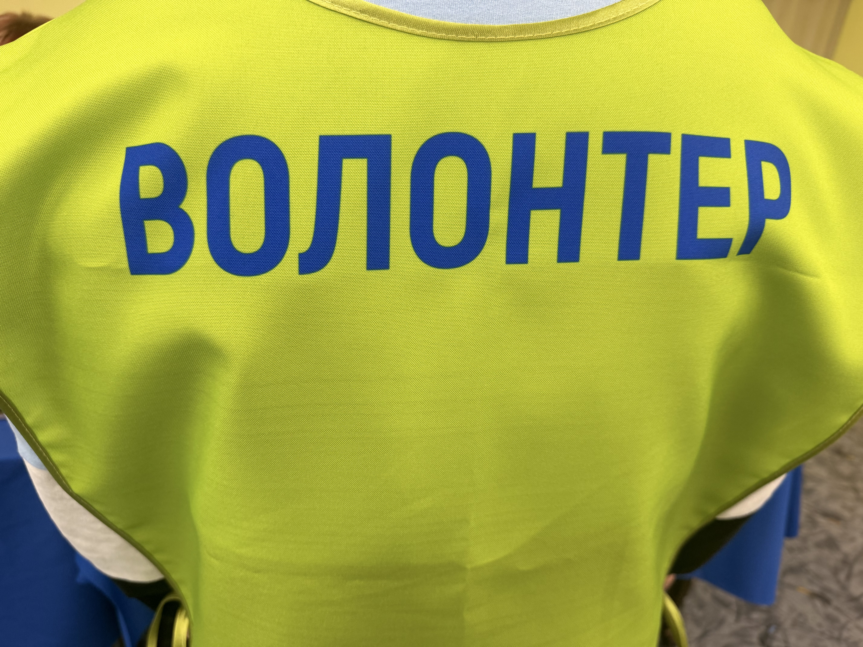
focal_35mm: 24
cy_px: 324
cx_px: 432
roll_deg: -2.9
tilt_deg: -29.5
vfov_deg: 56.8
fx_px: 598
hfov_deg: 71.6
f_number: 1.78
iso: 160
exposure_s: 1/100
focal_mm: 6.76
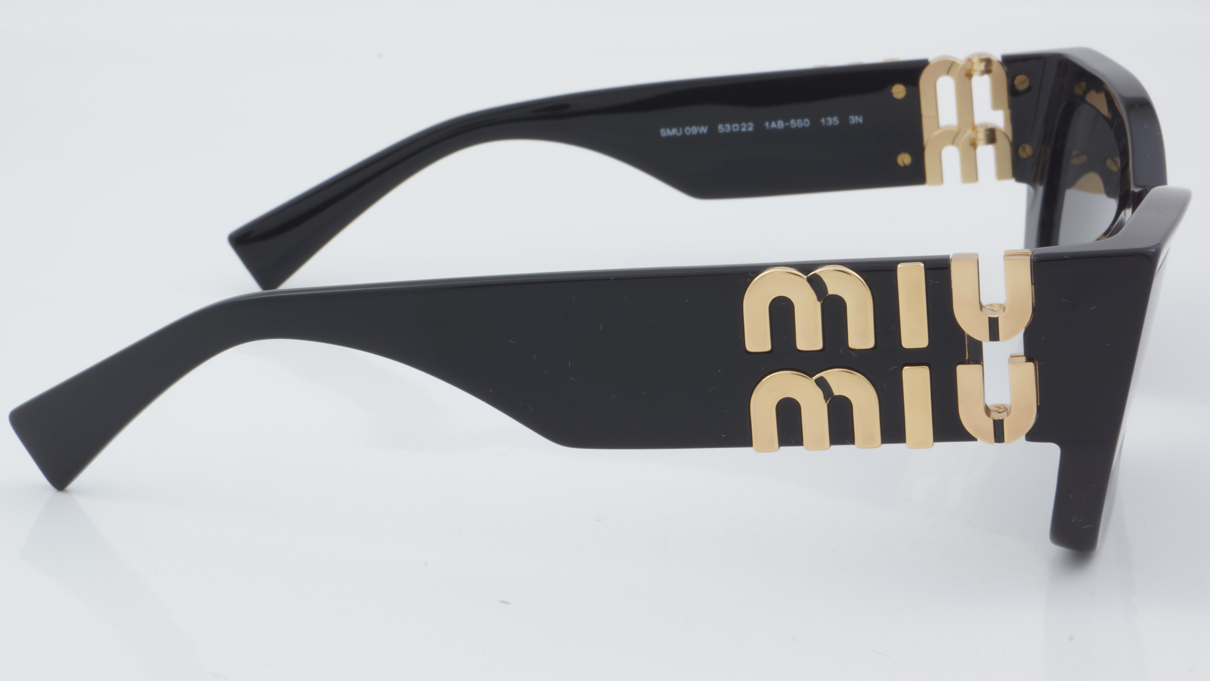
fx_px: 2535
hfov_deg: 26.9
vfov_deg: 15.3
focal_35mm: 79
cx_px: 604
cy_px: 285
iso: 100
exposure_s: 1/3
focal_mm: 50
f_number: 32
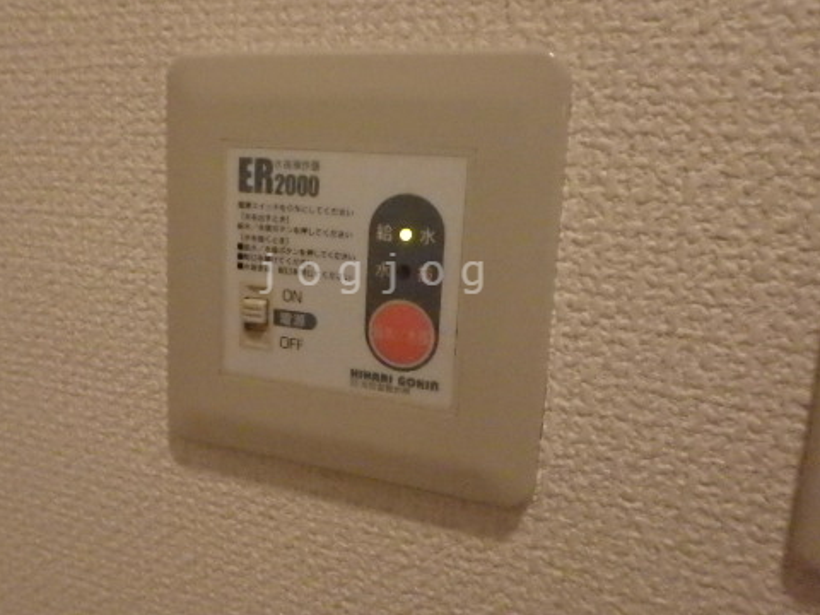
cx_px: 376
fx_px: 663
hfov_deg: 63.3
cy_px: 273
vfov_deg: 49.7
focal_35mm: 28
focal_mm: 3.7
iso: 3200
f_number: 3.5
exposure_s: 1/250
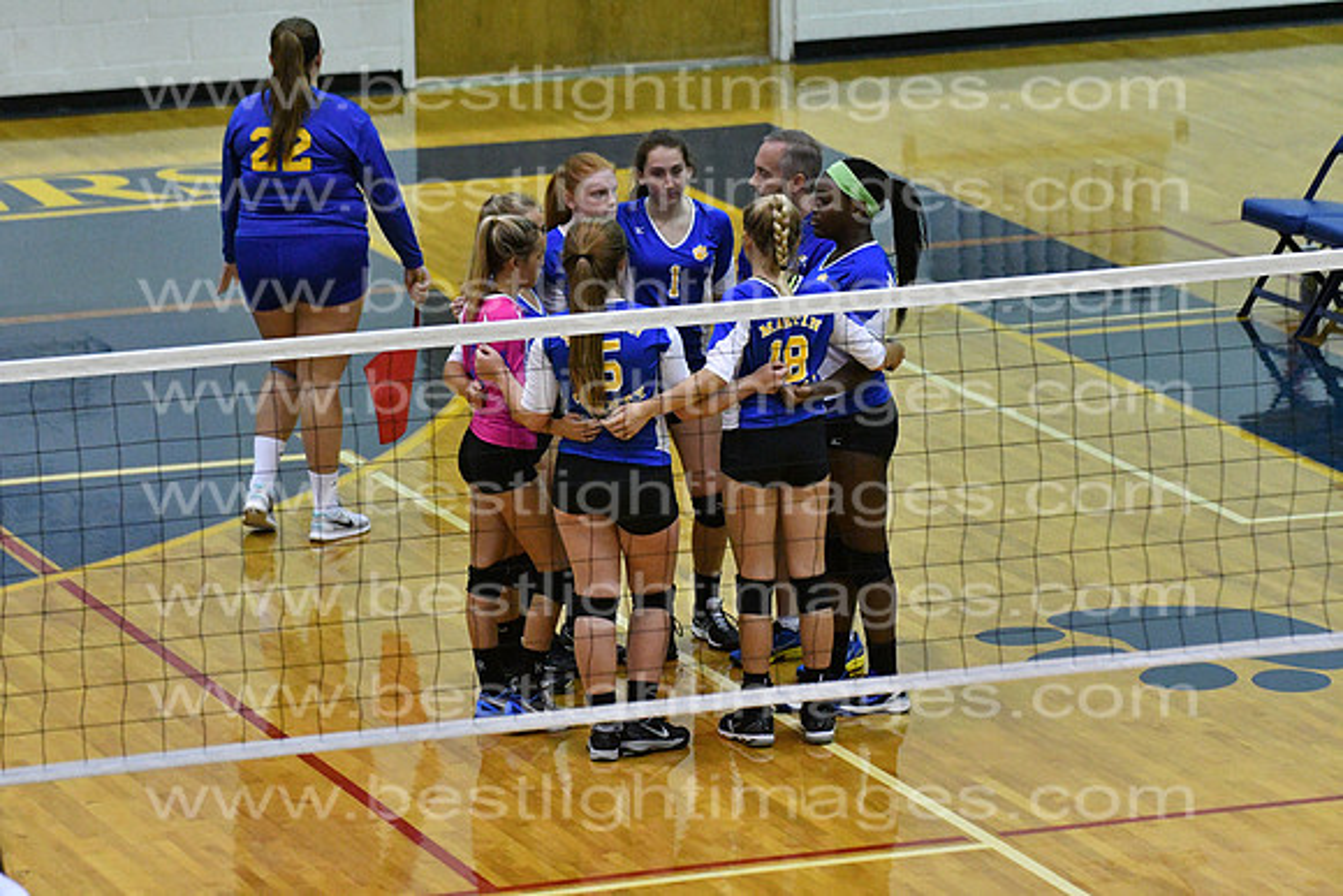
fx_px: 7836
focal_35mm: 210
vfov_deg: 6.5
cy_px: 448
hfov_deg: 9.8
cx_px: 672
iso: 8000
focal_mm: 140
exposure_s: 1/640
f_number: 4
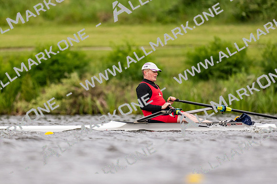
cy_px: 92
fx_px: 6921
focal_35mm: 900
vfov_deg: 1.5
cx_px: 138
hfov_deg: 2.3
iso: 720
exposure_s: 1/2500
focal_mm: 600
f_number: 4
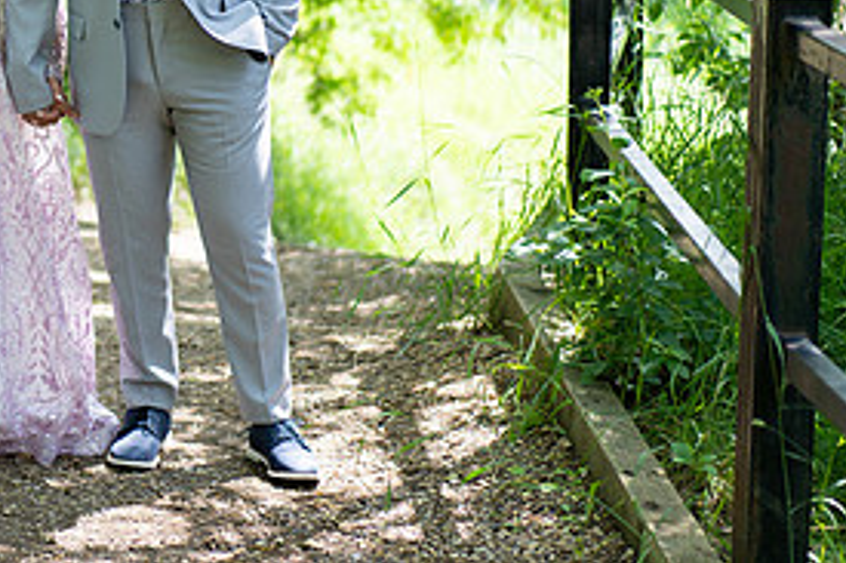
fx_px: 2724
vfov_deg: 11.6
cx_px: 0
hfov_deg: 17.3
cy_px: -29
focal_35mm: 116
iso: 100
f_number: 1.8
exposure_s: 1/800
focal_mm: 55
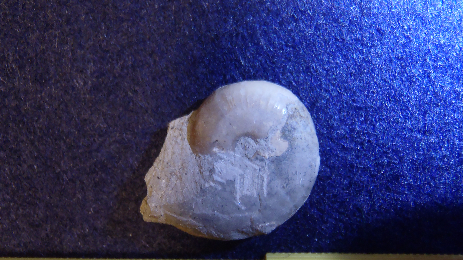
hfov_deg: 49.4
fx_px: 503
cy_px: 145
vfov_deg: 29.0
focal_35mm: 41
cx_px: 234
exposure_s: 1/4
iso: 250
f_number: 4.7
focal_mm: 6.64
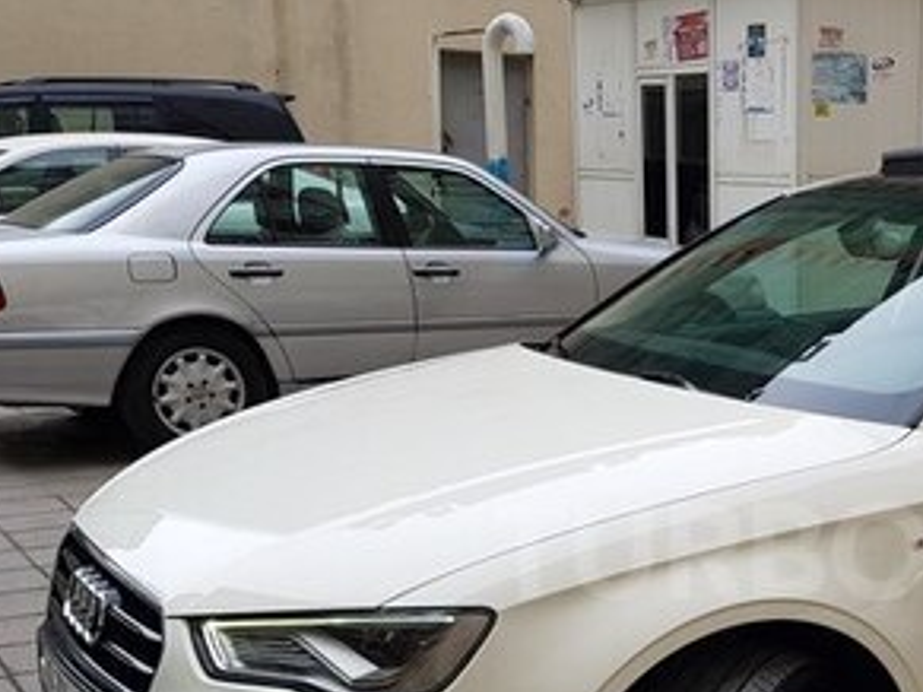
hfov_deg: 31.3
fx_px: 1573
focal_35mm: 59
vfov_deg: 24.4
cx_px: 818
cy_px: 551
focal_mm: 4.2
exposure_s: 1/335
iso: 40
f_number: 1.7
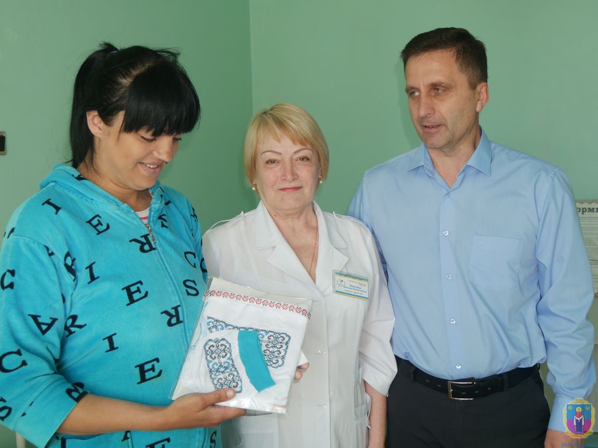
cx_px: 299
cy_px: 224
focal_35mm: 42
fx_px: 726
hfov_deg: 44.8
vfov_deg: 34.3
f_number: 4
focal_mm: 21
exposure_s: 1/60
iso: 200
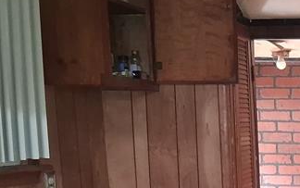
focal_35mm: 87
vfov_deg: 14.3
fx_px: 712
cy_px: 255
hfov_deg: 21.6
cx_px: 383
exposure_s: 1/25
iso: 25
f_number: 1.8
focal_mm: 3.98
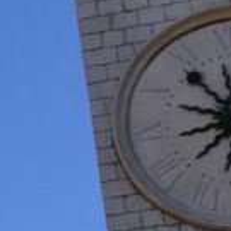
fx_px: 2227
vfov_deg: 5.9
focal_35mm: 295
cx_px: -633
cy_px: 181
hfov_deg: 5.3
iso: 800
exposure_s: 1/13000
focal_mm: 14.24
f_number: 3.1
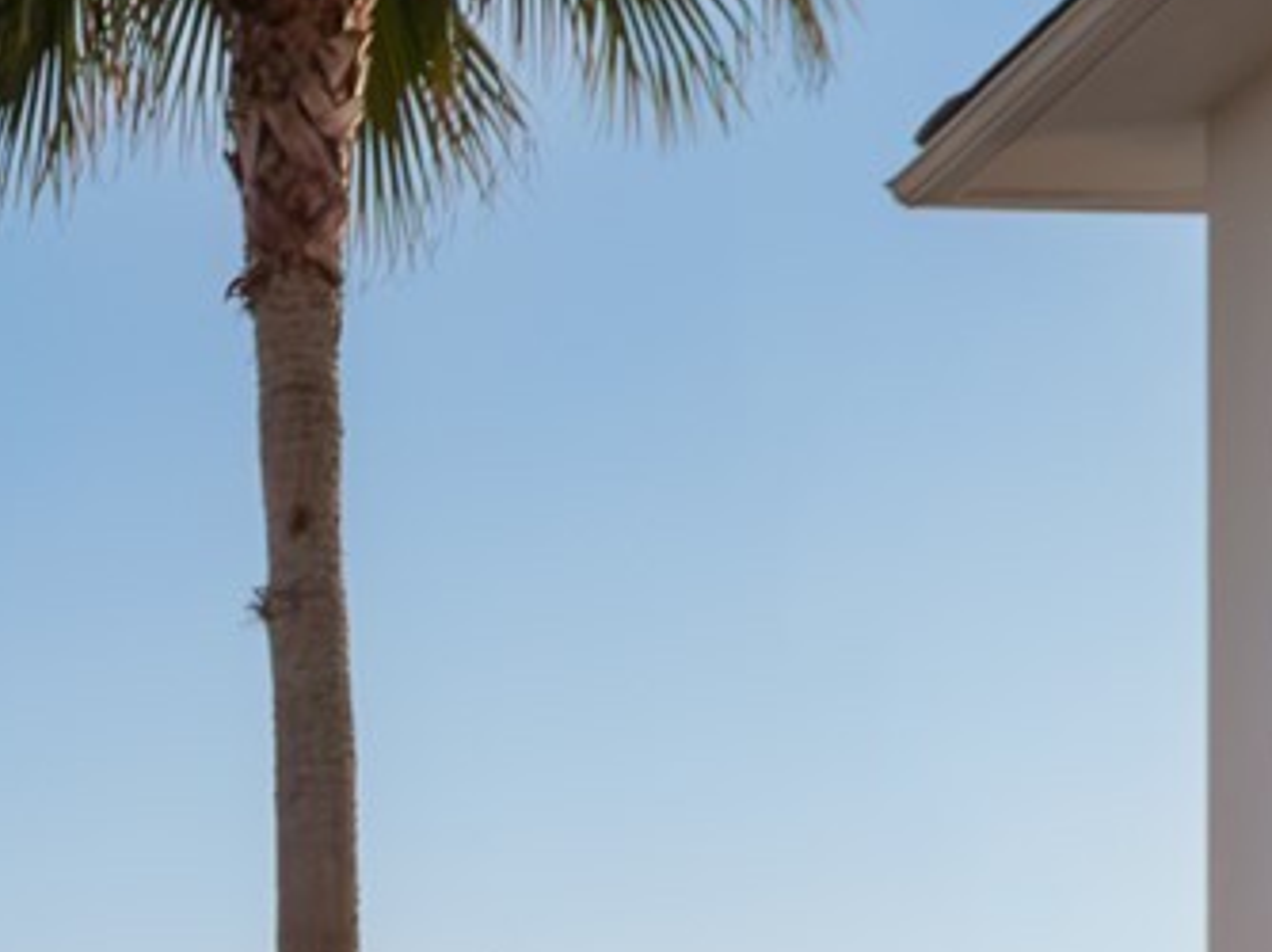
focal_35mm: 115
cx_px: -899
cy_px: 1919
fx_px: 4223
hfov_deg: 15.2
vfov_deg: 11.5
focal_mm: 12
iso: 3200
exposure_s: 1/60
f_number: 5
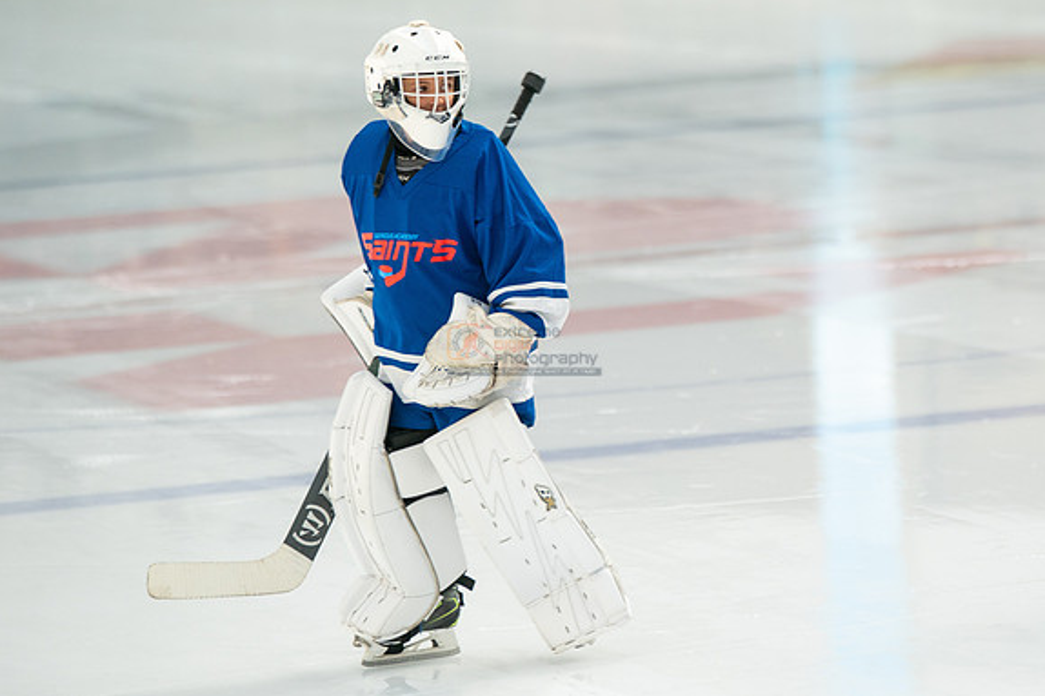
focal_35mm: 290
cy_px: 308
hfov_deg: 7.1
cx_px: 723
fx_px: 8415
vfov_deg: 4.7
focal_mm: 209
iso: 1000
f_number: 3.5
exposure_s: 1/1250
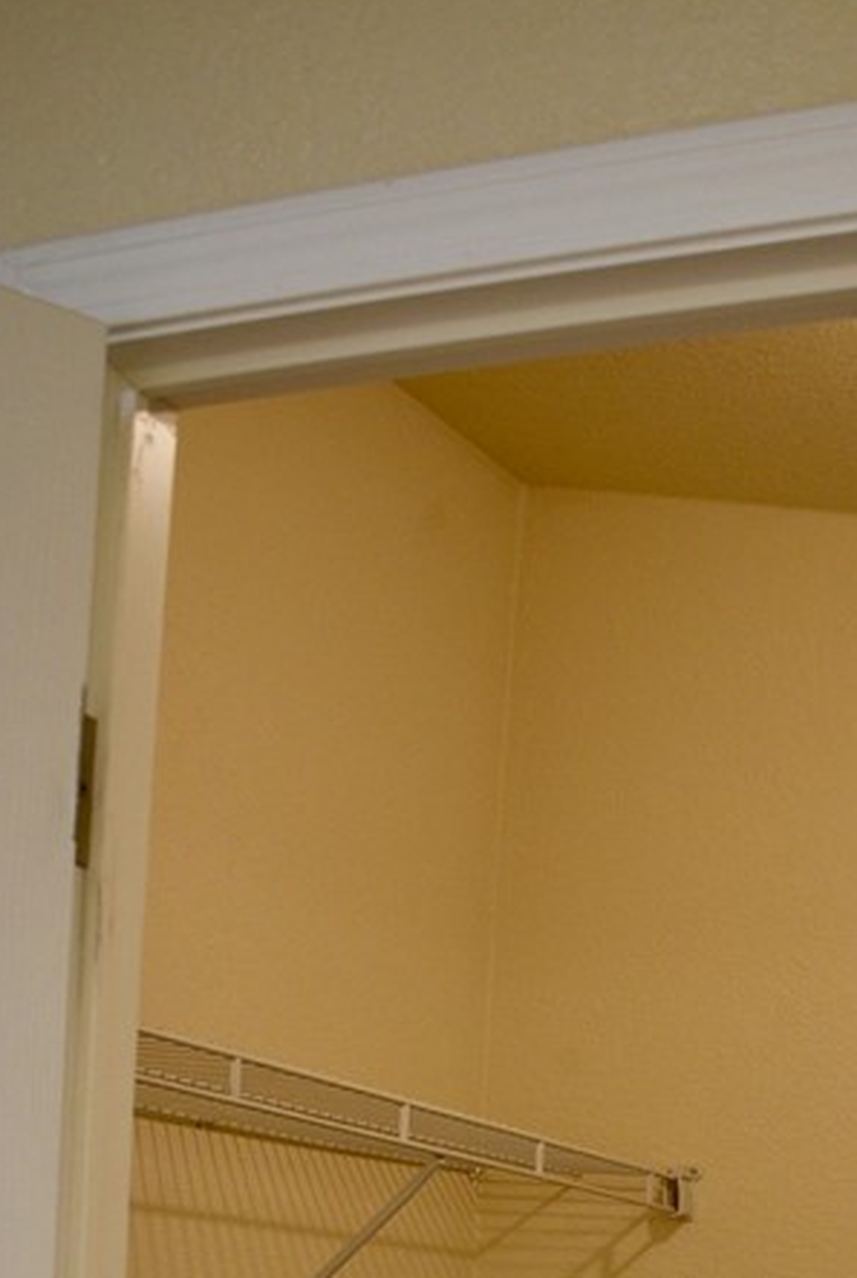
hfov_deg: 20.4
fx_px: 2347
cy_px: 1477
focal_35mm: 66
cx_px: 729
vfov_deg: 27.3
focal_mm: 18
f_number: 4
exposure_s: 1/60
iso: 400
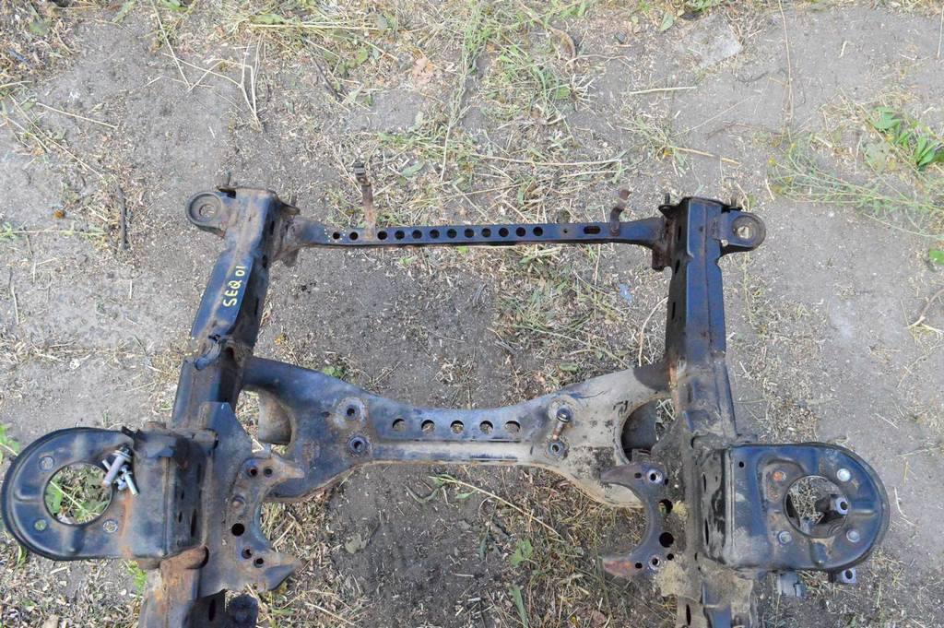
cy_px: 314
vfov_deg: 47.9
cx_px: 472
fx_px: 707
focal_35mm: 27
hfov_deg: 67.4
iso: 6400
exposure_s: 1/400
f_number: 10
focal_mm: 18
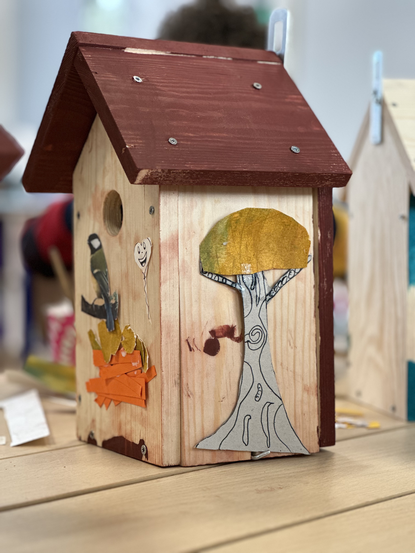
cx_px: 208
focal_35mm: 77
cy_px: 276
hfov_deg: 19.1
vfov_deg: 25.3
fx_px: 1231
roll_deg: -1.4
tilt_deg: -2.7
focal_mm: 9
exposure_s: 1/33
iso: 160
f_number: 2.8
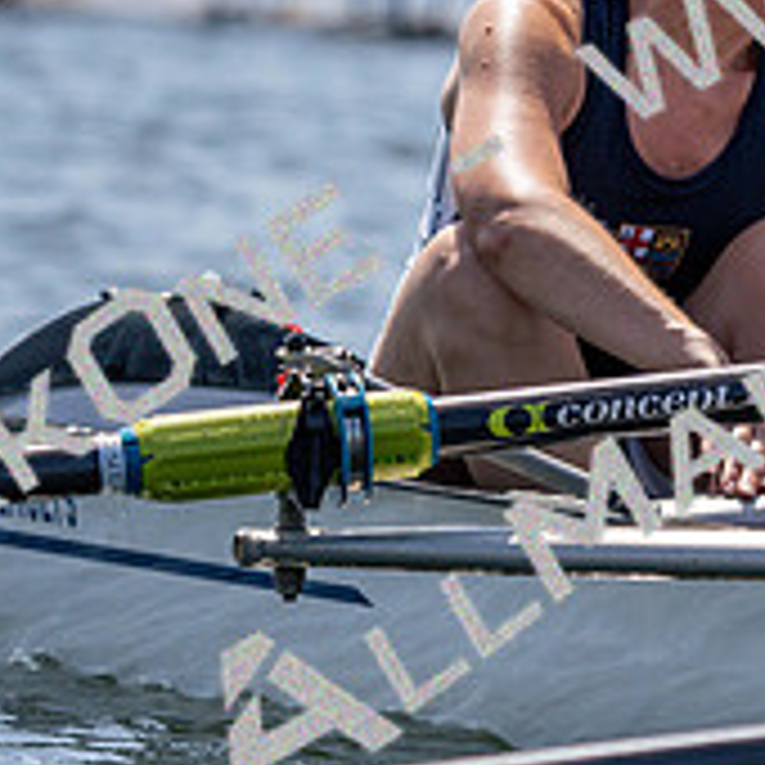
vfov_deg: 2.2
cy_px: 133
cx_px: 1134
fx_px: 20252
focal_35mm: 810
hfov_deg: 2.2
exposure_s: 1/2000
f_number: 5.6
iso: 320
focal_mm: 280
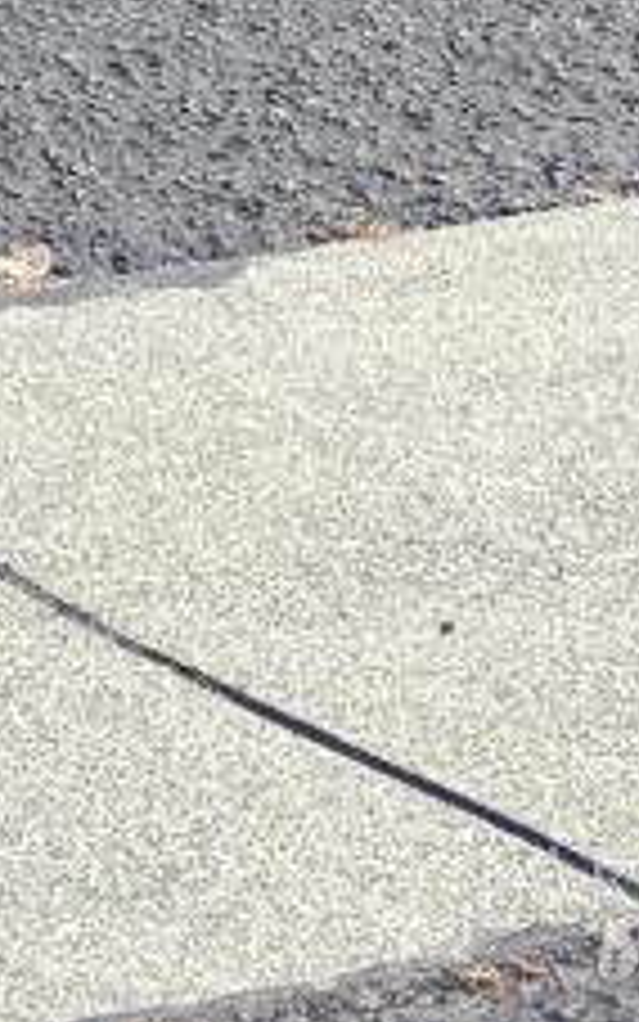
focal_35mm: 182
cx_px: -2534
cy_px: -1492
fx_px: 5068
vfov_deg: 10.0
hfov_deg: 5.5
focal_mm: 5.96
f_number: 1.6
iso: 50
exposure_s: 1/1477
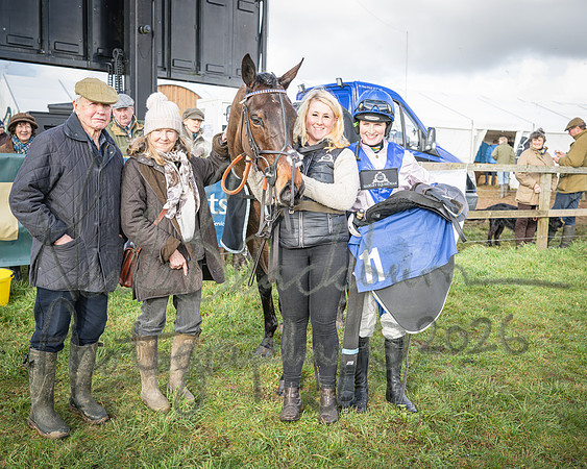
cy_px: 234
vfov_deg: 37.8
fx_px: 685
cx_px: 294
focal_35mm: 39
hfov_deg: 46.4
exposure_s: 1/400
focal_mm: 35
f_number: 4
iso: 200
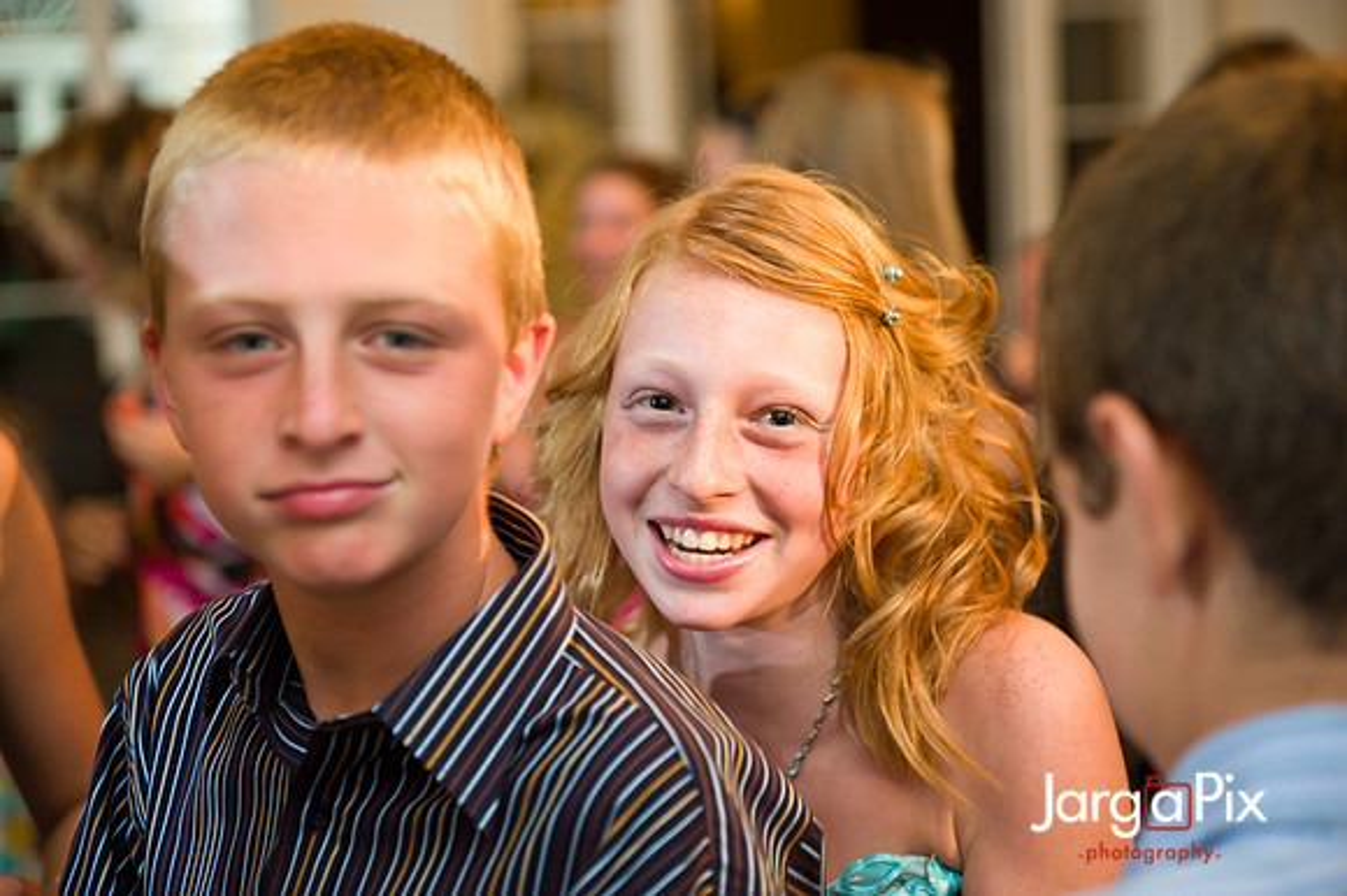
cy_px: 448
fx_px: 2618
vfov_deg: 19.4
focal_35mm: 70
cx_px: 674
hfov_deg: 28.9
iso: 1600
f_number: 3.2
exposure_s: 1/125
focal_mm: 70
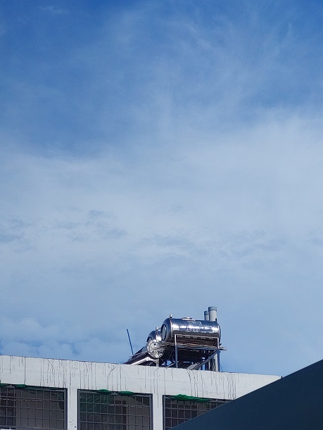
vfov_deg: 16.9
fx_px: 1442
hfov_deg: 12.8
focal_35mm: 116
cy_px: 283
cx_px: 149
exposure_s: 1/1545
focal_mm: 7.12
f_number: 2.4
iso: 40
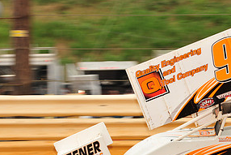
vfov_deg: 4.4
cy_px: 141
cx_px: 199
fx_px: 2016
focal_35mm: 314
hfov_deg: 6.5
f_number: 8
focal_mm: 155
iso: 500
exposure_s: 1/320
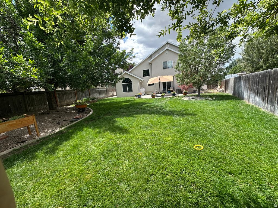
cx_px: 139
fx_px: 112
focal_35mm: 14
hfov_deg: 102.1
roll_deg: +4.6
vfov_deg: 85.7
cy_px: 104
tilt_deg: -8.5
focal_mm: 2.22
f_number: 2.2
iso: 40
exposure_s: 1/479
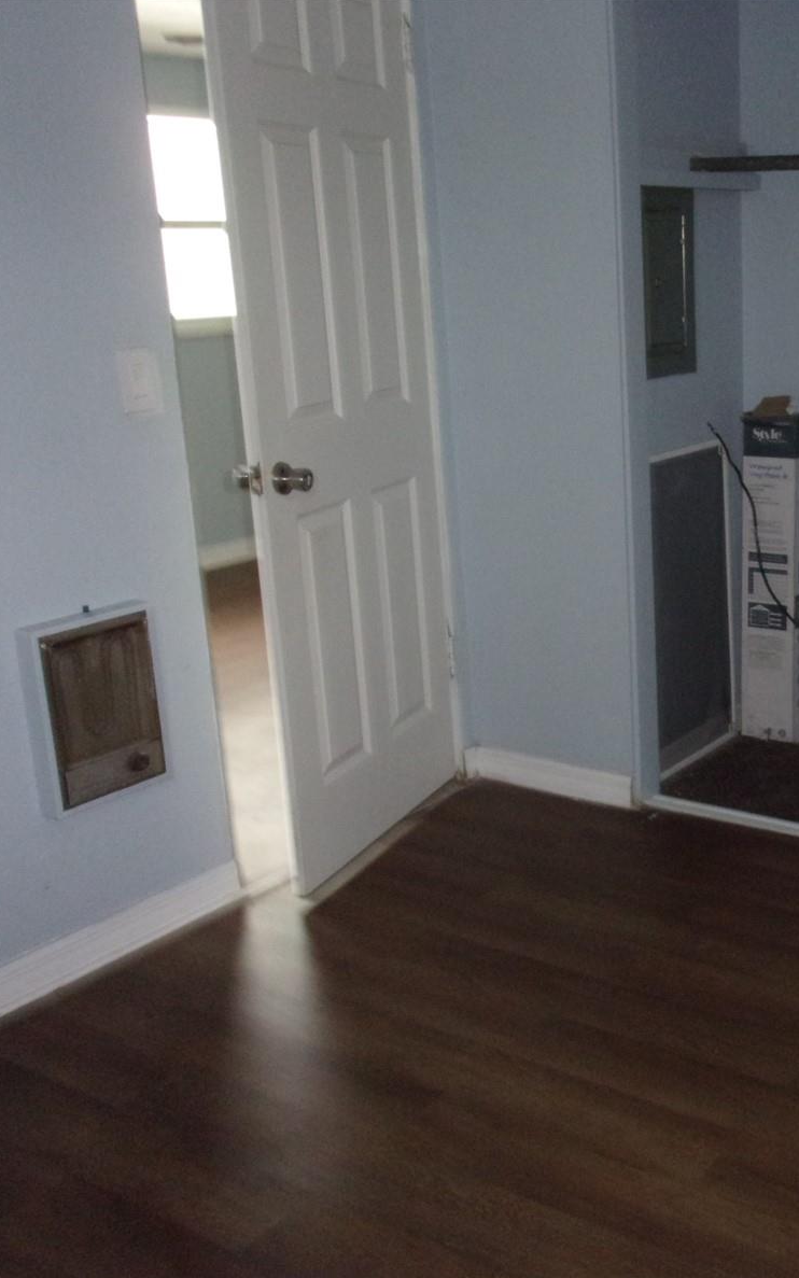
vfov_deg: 49.3
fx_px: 1393
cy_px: 641
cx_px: 733
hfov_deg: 30.5
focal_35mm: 40
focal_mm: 5.1
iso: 320
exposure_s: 1/34
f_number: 3.9
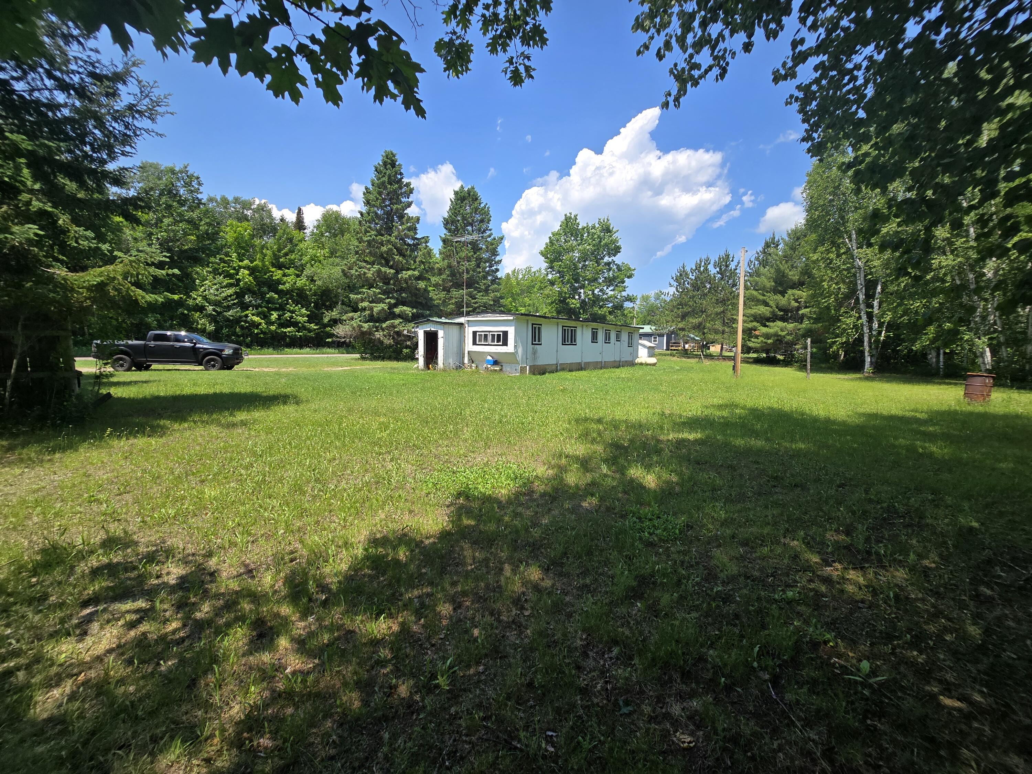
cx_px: 516
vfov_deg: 89.9
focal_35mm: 13
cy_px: 387
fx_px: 388
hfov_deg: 106.2
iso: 50
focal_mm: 2.2
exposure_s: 1/1453
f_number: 2.2
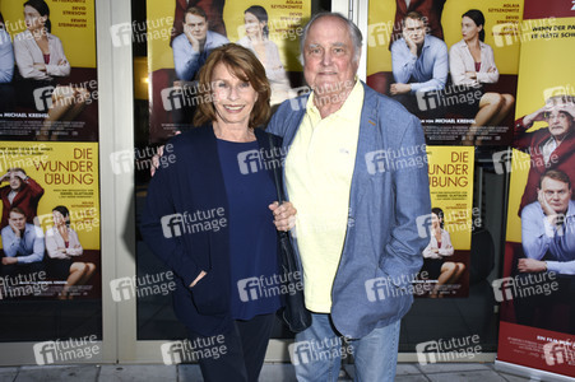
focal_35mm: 40
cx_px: 288
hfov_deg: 48.0
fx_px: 646
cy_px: 191
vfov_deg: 33.0
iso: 320
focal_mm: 27
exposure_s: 1/125
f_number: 6.3
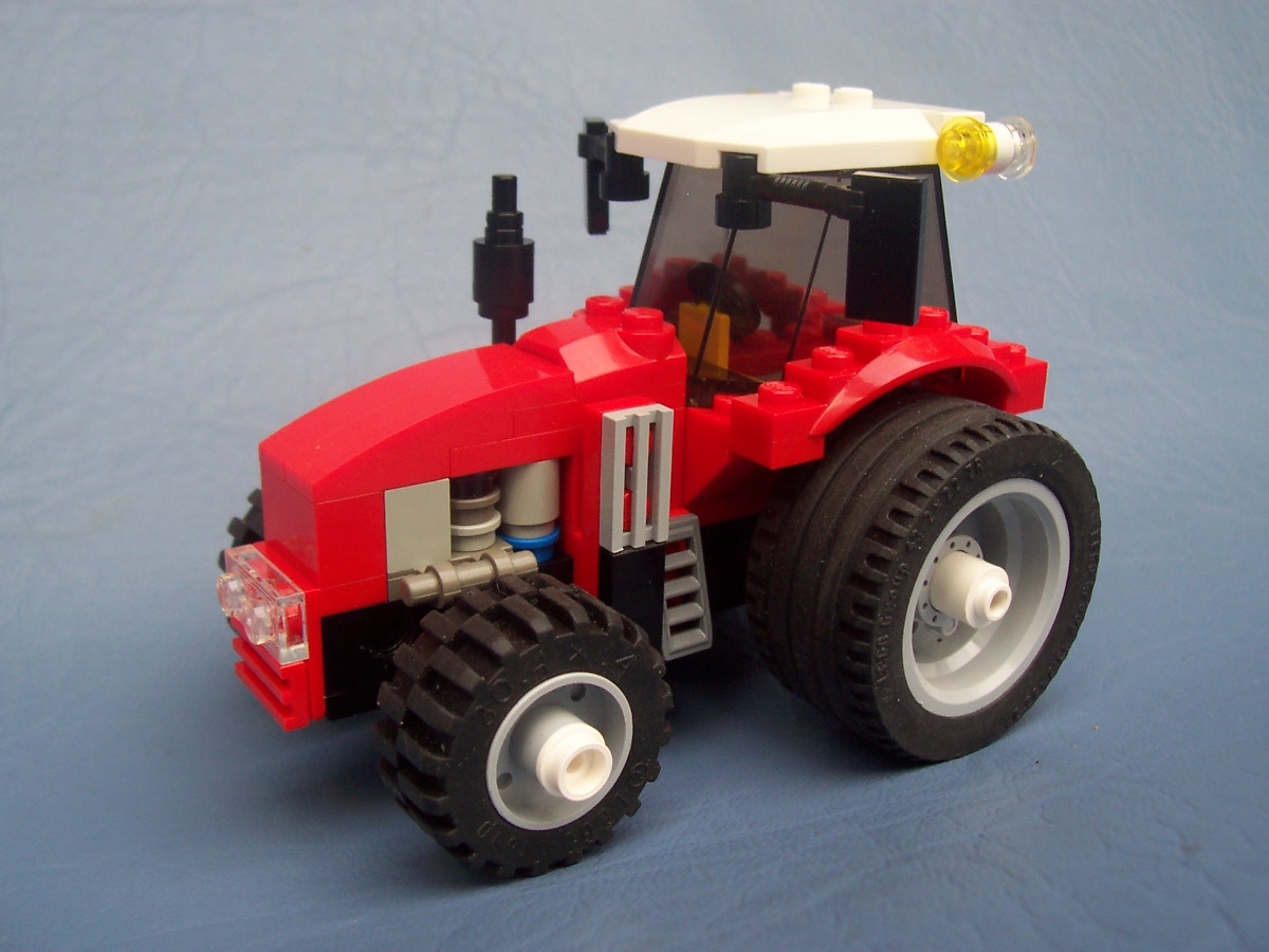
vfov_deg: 38.7
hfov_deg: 50.1
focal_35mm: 37
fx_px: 1356
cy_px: 476
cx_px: 634
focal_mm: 5.6
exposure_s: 1/45
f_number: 2.8
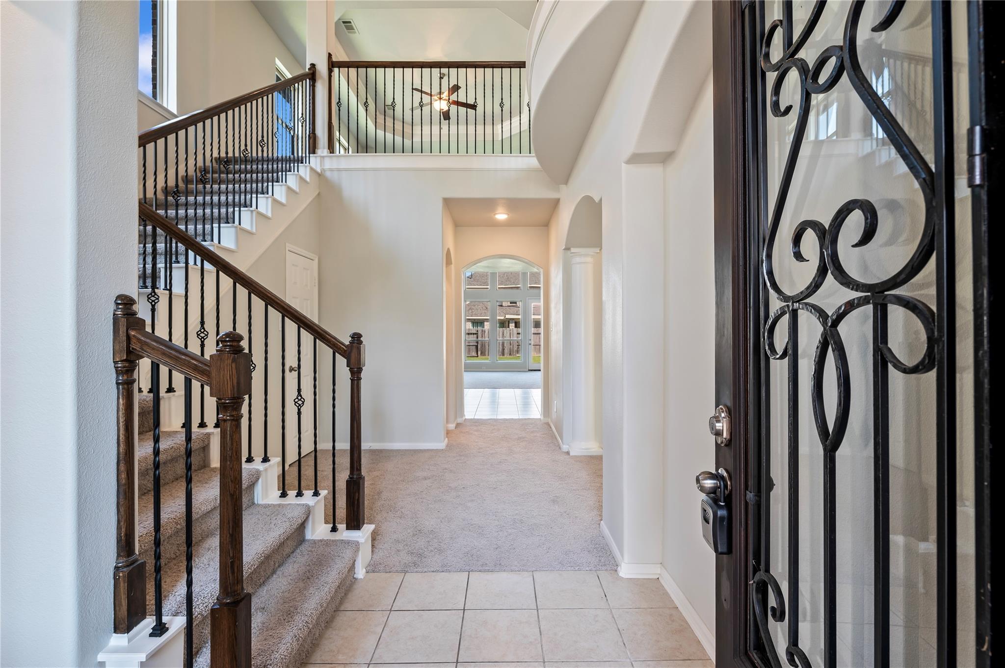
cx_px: 502
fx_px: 446
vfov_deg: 73.7
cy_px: 334
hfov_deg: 96.8
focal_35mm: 16
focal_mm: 16
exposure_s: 1/5
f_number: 6.3
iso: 125
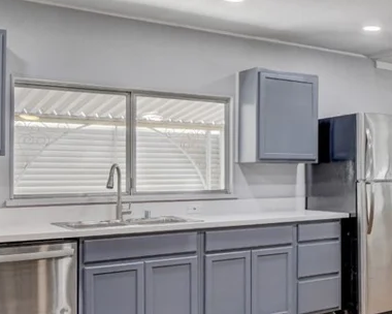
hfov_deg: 34.8
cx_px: 402
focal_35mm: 48
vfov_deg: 31.4
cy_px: 179
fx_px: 557
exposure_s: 1/8
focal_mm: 13
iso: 640
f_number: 9
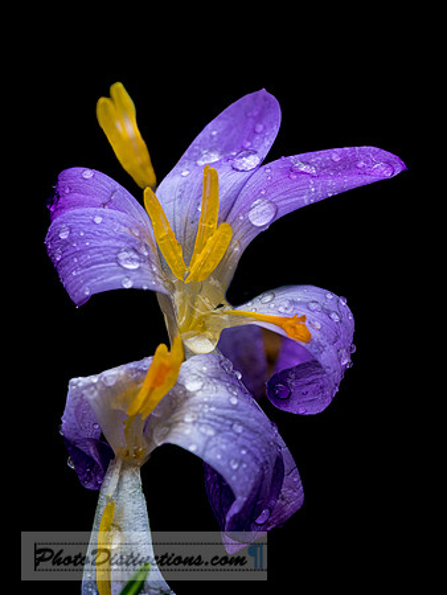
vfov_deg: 16.4
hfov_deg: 12.4
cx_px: 224
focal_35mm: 120
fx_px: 2064
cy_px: 298
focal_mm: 60
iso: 500
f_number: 6.3
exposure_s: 1/125
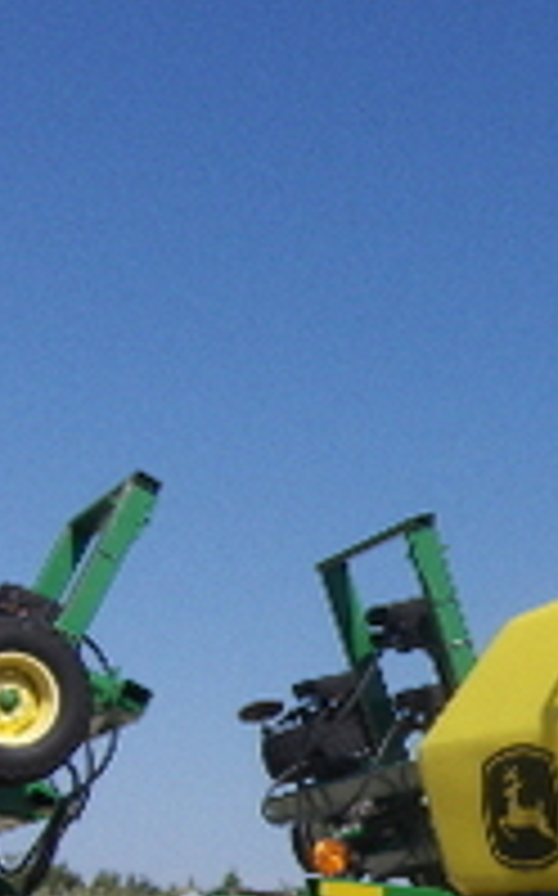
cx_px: 758
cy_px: 828
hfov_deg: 12.5
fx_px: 2463
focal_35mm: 101
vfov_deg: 20.2
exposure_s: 1/877
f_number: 5.5
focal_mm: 7.5
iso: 100
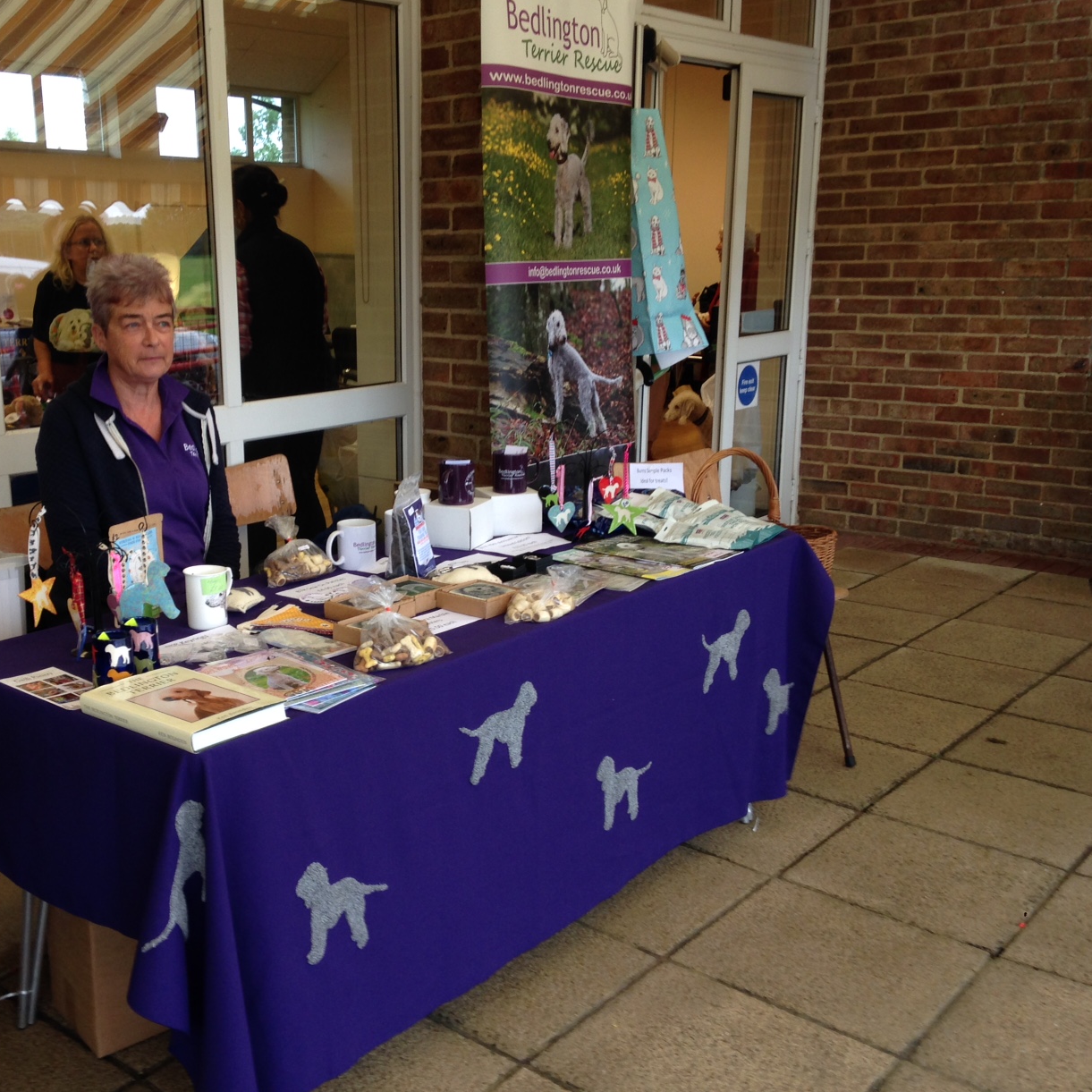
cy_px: 546
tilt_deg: -13.6
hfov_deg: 42.4
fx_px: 1392
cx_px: 387
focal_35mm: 39
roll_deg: +1.1
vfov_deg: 42.8
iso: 50
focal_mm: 4.12
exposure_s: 1/40
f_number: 2.4
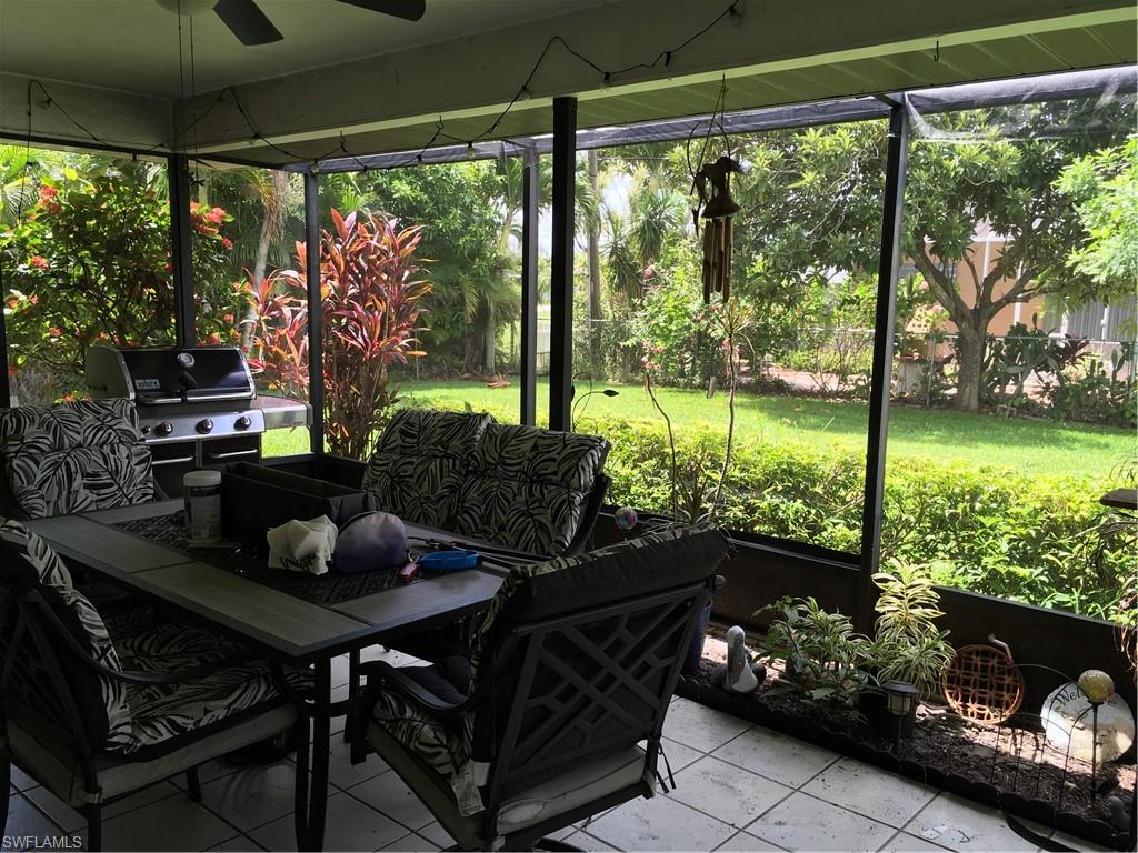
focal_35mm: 29
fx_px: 953
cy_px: 426
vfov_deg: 48.2
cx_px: 569
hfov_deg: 61.7
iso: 25
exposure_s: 1/203
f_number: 2.2
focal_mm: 4.15
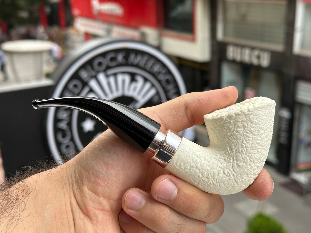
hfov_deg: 39.7
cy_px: 116
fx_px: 431
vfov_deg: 30.3
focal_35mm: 48
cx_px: 156
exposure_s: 1/484
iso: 64
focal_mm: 6.86
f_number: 1.78
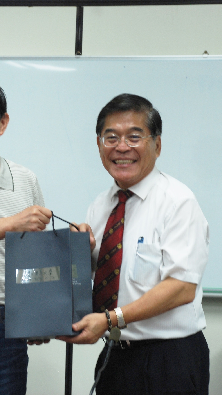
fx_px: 1528
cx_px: 61
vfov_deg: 14.7
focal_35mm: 146
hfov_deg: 8.3
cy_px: 198
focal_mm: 62
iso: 200
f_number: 5.3
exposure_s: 1/20
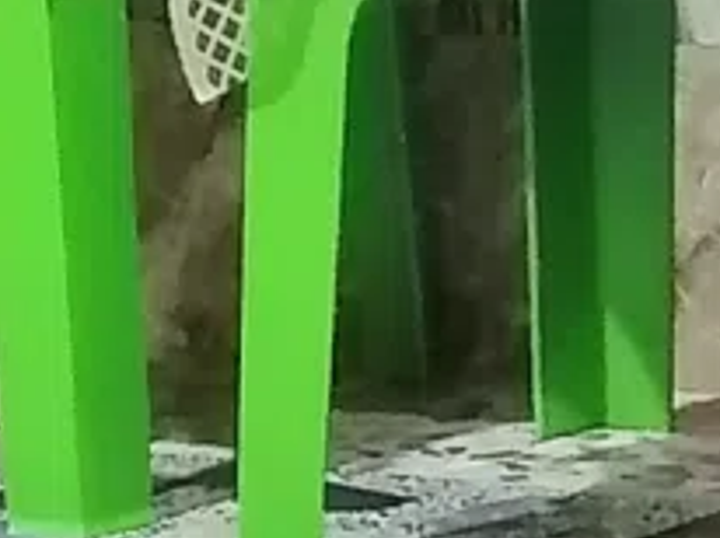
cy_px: 524
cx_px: 440
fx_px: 6856
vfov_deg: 4.5
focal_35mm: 330
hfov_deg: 6.0
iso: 400
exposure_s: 1/25
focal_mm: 3.95
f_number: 1.8
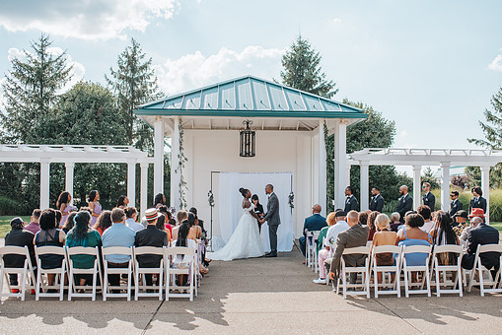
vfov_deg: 33.4
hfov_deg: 48.4
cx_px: 267
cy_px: 179
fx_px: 558
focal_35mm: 40
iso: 100
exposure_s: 1/1250
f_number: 3.2
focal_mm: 35
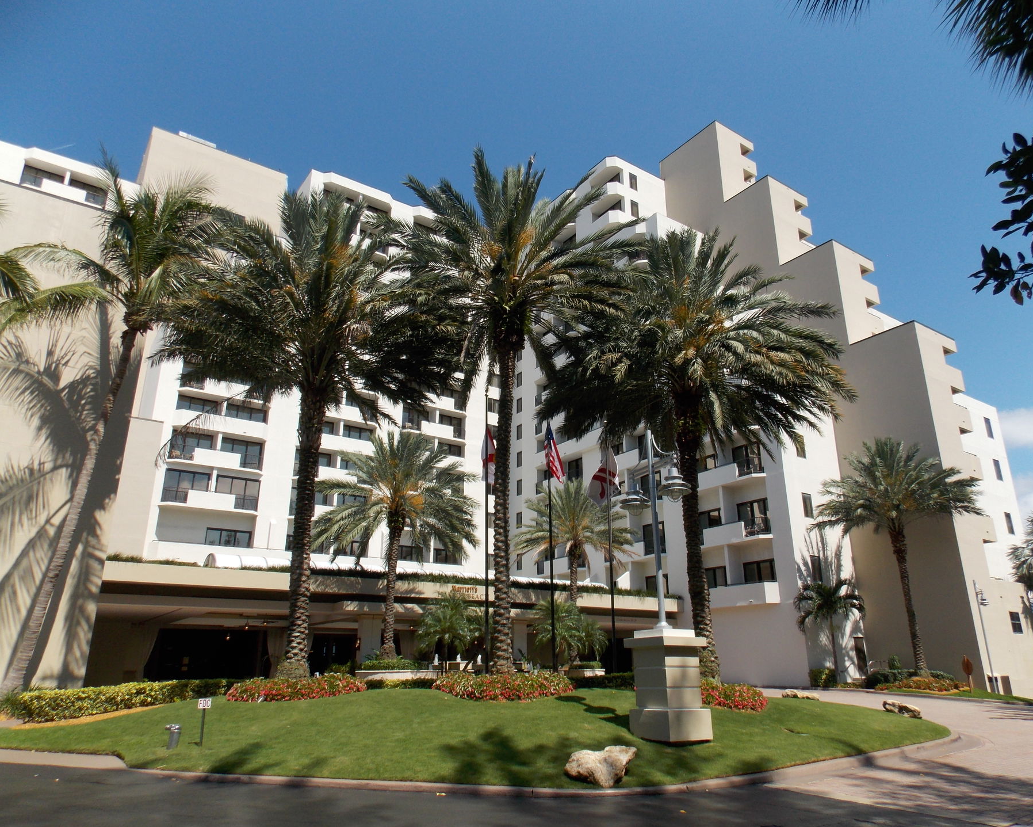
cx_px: 533
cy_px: 414
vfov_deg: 58.8
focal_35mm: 24
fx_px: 734
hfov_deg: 70.3
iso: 80
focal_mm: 4
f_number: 3.1
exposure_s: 1/1250
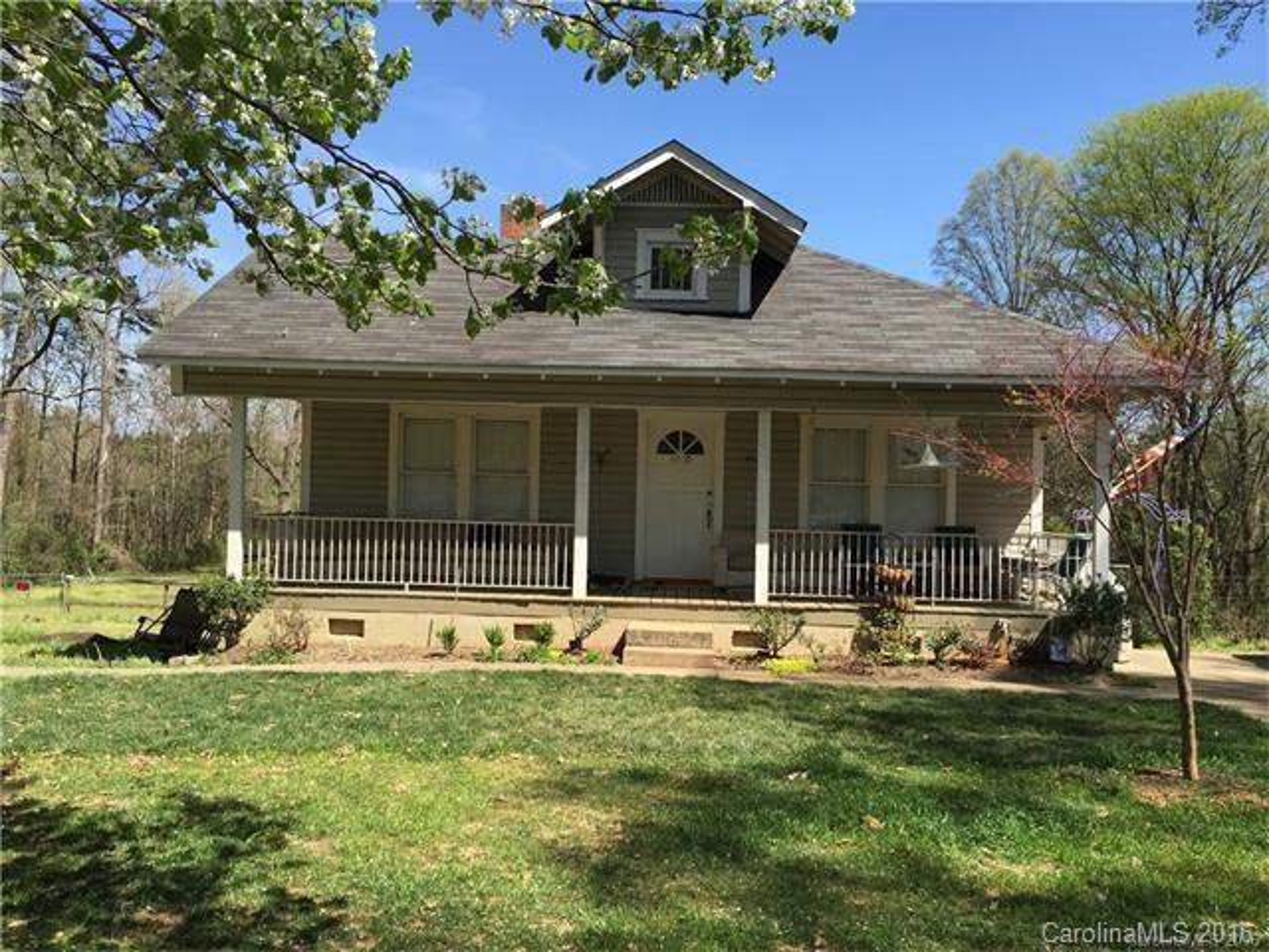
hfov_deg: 61.7
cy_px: 476
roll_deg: -1.7
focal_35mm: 29
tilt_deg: +1.4
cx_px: 634
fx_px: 1063
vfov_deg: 48.2
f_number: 2.2
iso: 32
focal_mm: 4.15
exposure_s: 1/1099
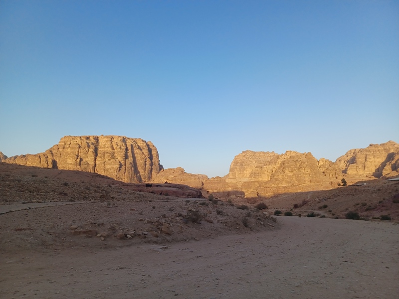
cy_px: 150
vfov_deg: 54.9
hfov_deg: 69.4
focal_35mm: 25
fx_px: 288
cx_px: 200
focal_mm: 4.6
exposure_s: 1/190
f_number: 1.8
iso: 32
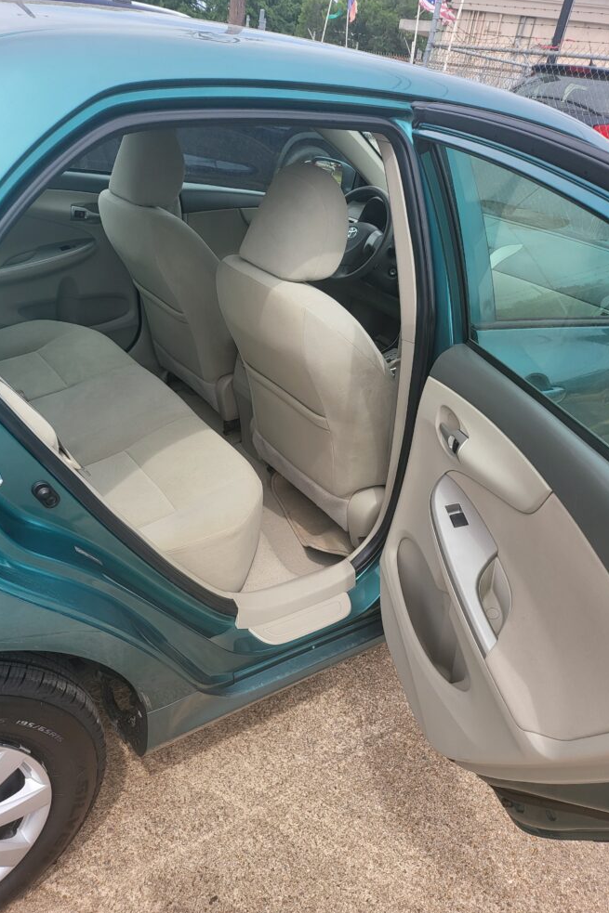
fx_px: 660
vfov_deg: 69.4
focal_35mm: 26
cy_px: 450
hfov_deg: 49.5
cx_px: 308
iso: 40
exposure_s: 1/912
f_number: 1.8
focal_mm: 5
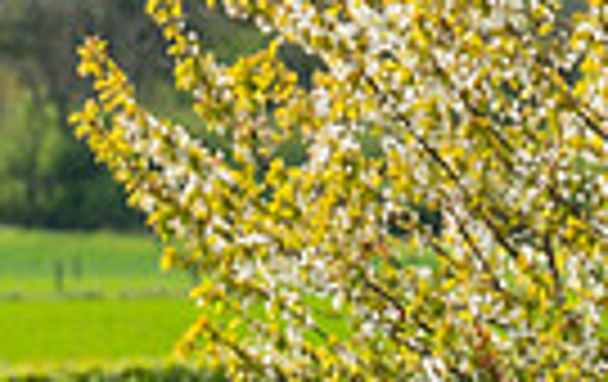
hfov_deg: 2.1
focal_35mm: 1002
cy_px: 1406
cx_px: 1109
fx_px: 16638
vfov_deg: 1.3
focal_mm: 84
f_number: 4
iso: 200
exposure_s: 1/1600
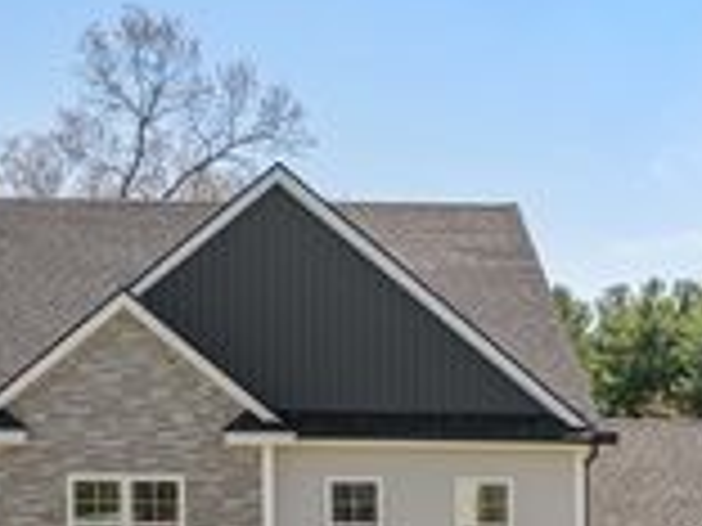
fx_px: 1562
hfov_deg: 24.9
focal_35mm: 77
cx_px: 130
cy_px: 636
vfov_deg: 18.1
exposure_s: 1/1600
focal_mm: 12.29
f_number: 2.8
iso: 110
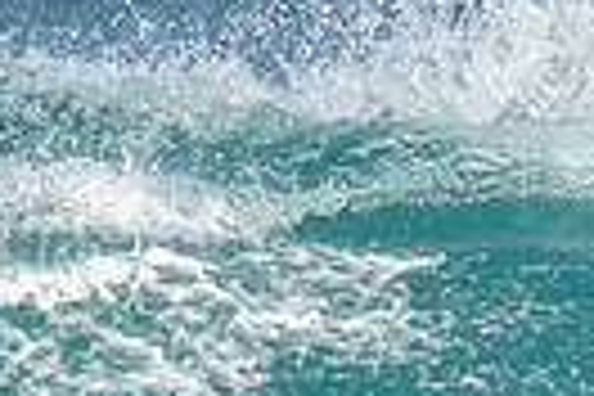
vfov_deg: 0.4
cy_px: 588
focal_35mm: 3063
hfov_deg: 0.7
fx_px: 50536
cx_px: 1195
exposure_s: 1/1600
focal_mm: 600
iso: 800
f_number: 11
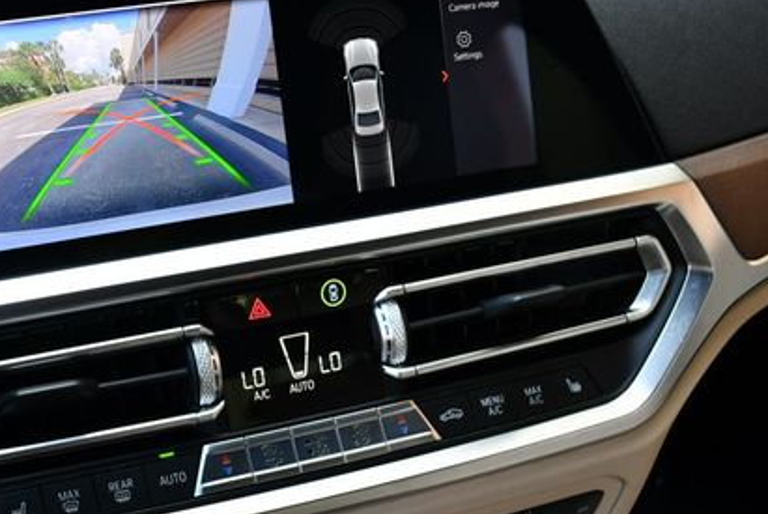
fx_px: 1196
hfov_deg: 35.1
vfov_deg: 24.2
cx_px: 230
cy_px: 292
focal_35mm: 56
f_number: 3.5
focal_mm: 18
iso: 500
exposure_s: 1/250
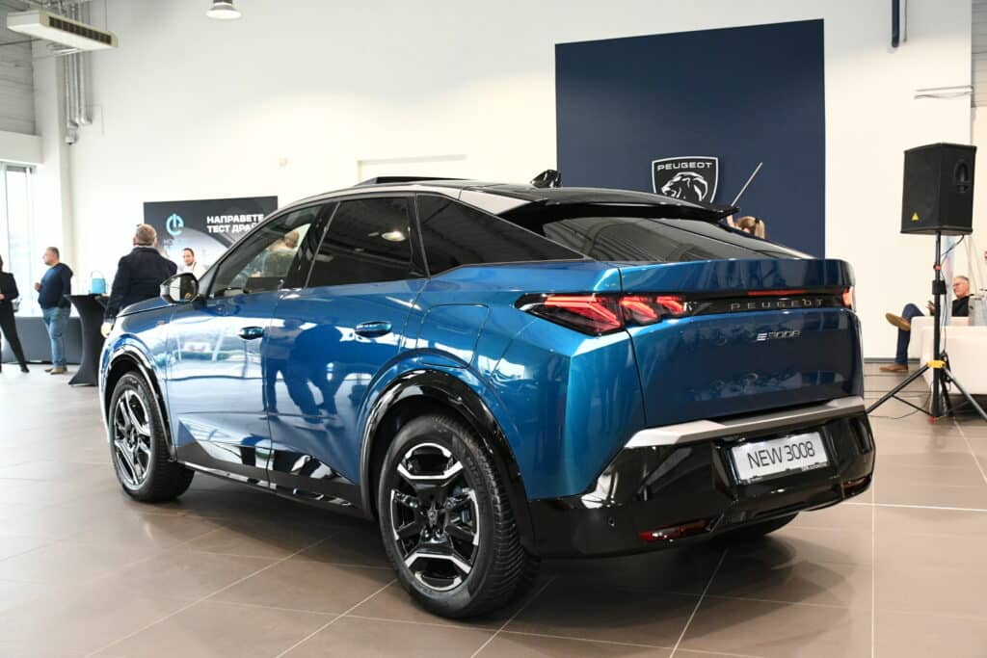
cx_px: 494
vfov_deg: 34.2
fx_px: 1069
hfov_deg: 49.5
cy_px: 329
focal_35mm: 39
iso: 3200
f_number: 5
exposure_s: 1/125
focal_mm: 26
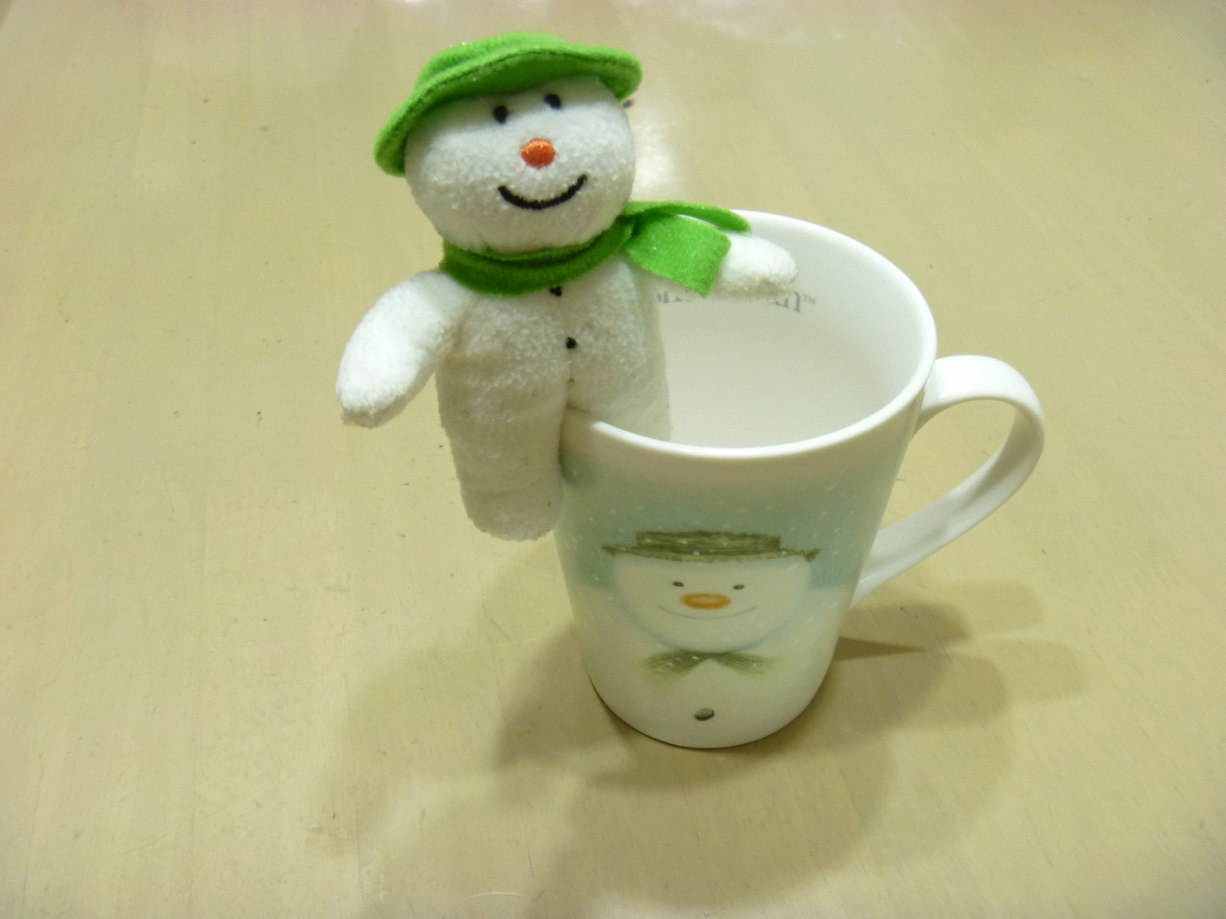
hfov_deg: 52.6
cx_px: 613
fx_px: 1240
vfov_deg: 40.7
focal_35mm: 35
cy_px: 460
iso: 200
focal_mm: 6.3
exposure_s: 1/8
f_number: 3.5
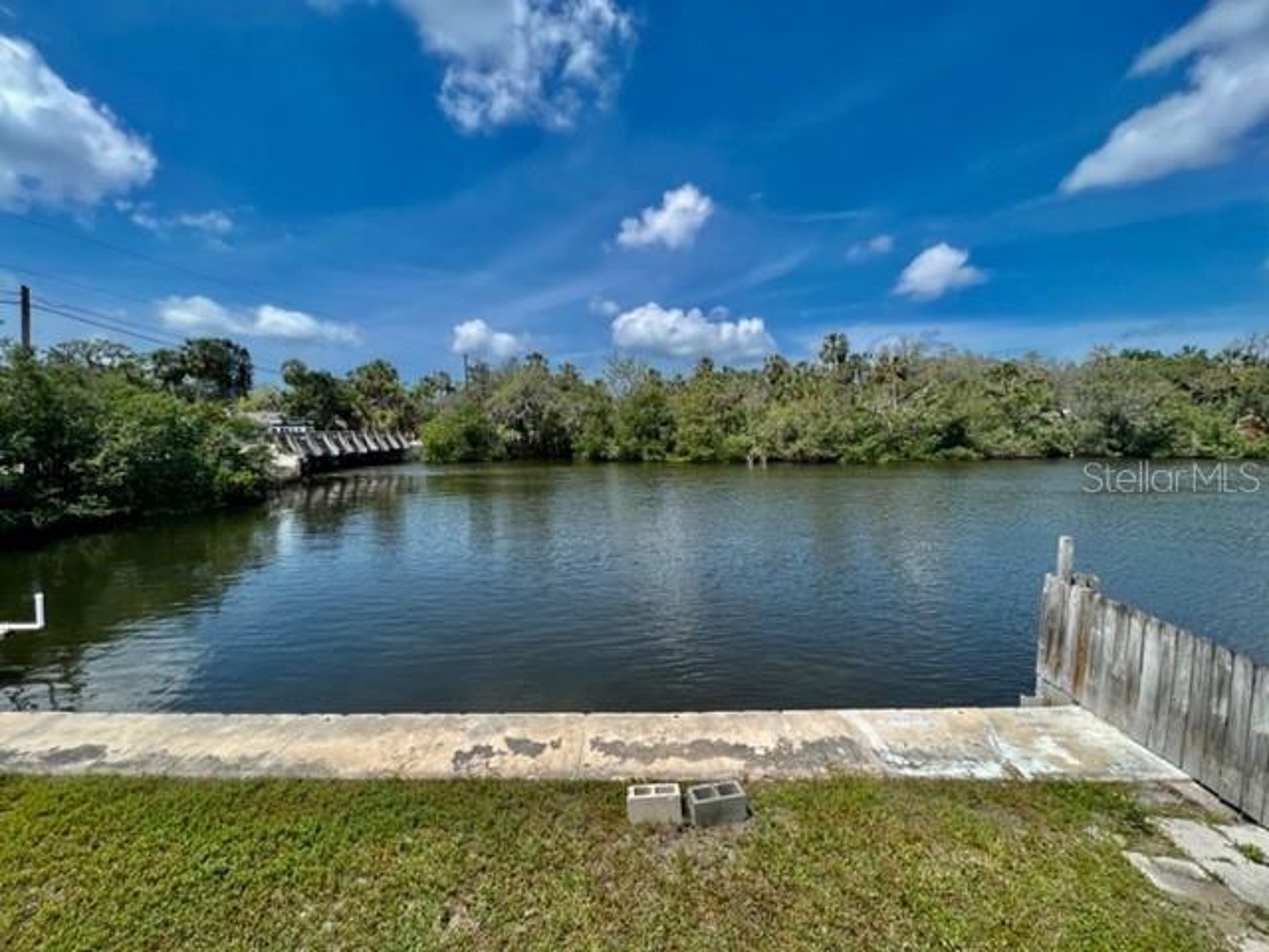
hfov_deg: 106.2
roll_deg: -0.7
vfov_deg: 89.9
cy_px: 476
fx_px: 477
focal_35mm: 13
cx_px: 634
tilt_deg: -6.8
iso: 32
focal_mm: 1.57
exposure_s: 1/1429
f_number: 1.8
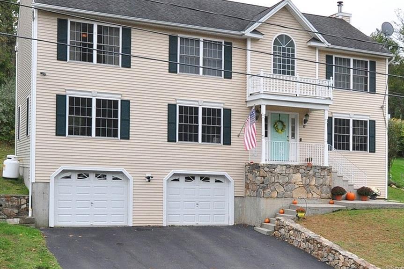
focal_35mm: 32
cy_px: 113
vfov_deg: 41.0
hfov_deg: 58.7
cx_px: 210
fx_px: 359
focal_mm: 18
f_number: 8
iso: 800
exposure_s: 1/400
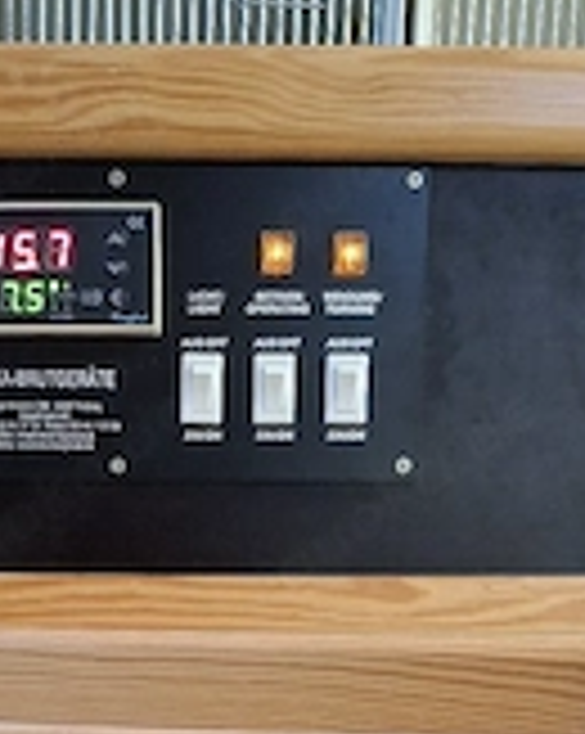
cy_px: 892
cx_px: 158
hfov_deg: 25.1
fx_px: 1301
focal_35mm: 60
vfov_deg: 27.5
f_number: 1.8
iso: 250
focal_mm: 4.69
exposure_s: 1/25
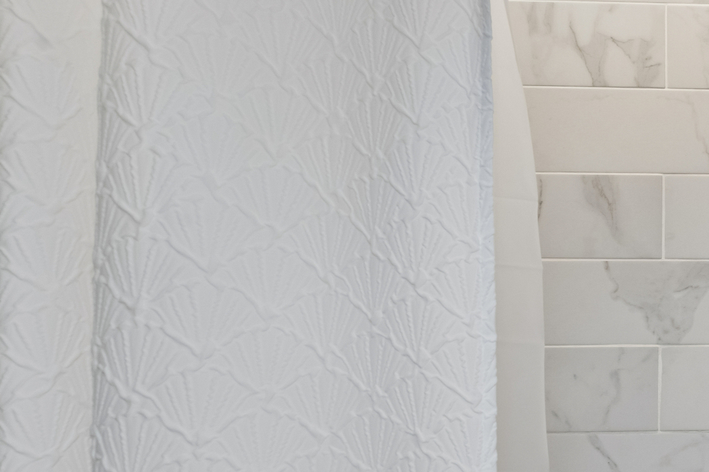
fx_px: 807
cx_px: 1005
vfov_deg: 32.6
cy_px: 271
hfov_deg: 31.1
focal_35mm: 41
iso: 400
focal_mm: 14
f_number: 13
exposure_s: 1/6
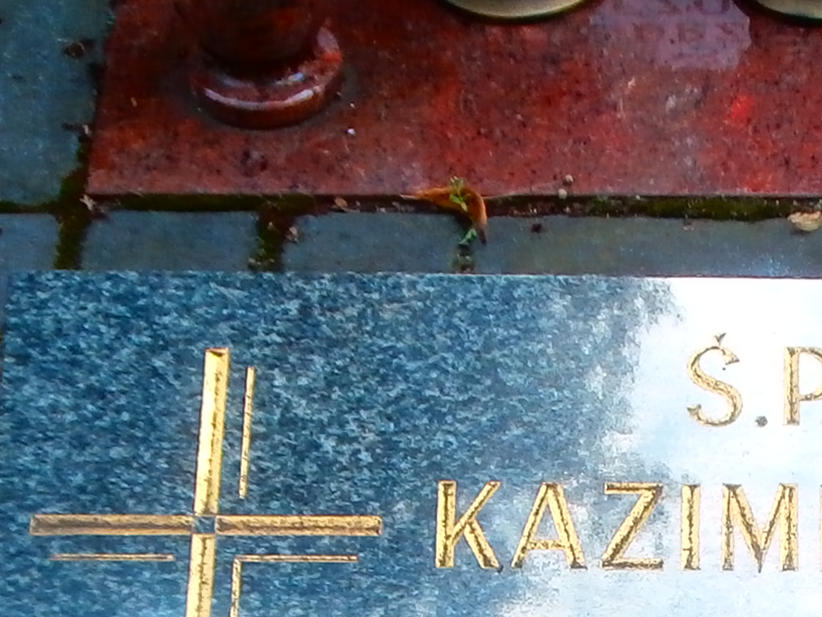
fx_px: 3254
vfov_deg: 10.5
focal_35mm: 137
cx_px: 795
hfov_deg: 14.2
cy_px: 886
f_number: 3.5
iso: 100
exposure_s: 1/100
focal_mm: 5.36
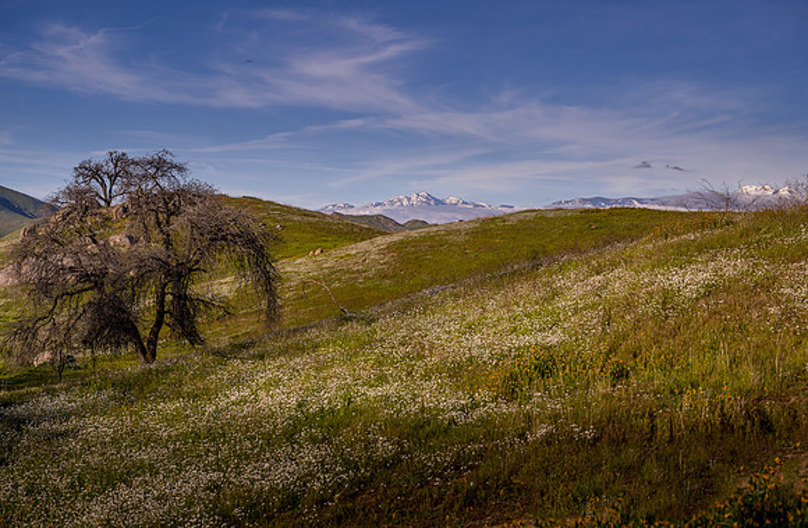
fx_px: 1621
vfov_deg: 18.5
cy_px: 278
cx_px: 417
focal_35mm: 73
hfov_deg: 28.0
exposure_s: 1/100
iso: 64
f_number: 8
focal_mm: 70
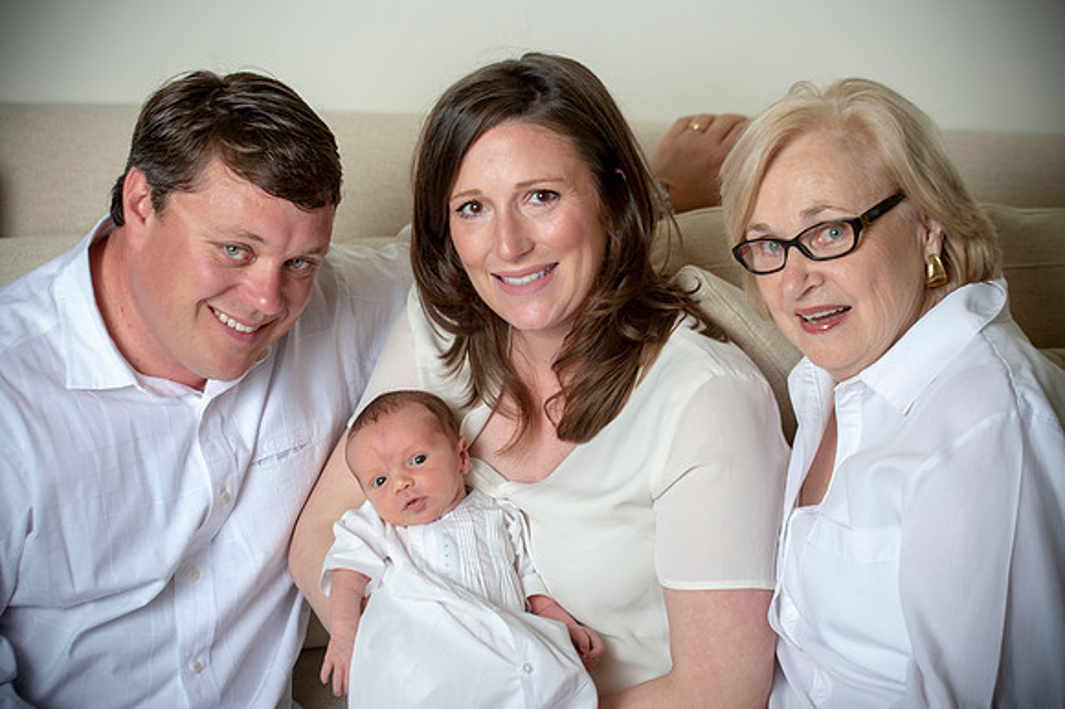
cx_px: 532
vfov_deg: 19.4
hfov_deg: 28.9
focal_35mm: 70
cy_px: 354
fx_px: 2070
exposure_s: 1/160
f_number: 5.6
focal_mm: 70
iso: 200
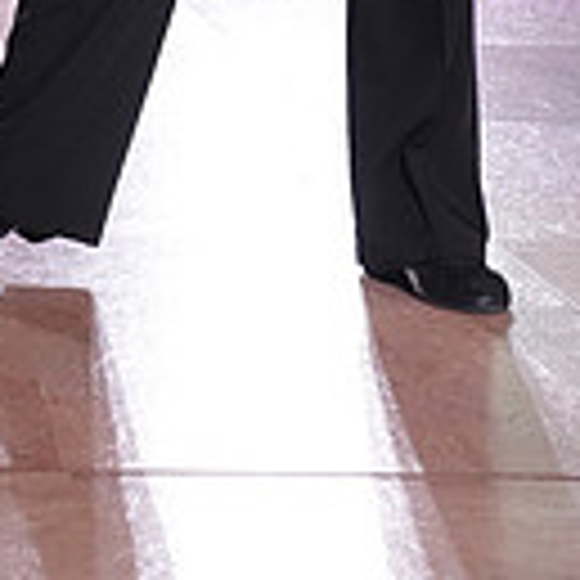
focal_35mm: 130
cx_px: -205
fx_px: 2464
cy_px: -706
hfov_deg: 12.9
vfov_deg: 11.6
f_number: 4
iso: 2500
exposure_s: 1/500
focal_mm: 34
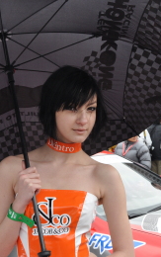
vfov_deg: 31.5
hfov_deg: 20.1
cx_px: 77
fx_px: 455
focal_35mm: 65
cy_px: 128
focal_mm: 28
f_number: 14
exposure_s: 1/200
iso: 640
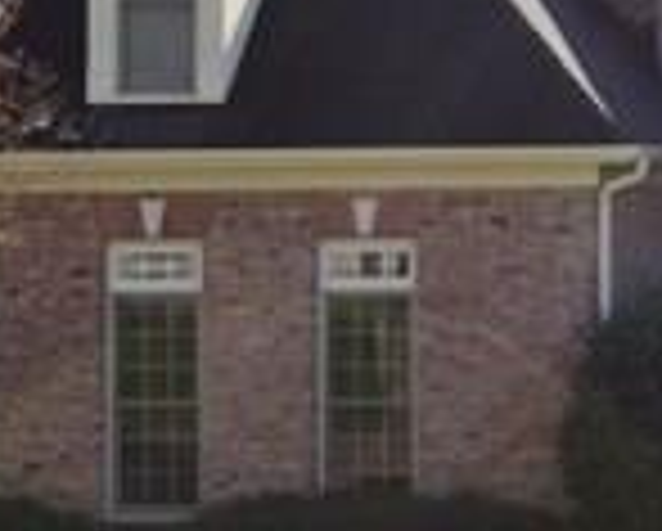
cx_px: 887
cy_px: -88
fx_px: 3610
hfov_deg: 10.2
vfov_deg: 8.3
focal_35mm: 184
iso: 100
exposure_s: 1/200
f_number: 7.1
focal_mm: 30
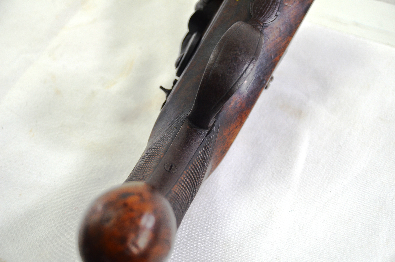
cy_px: 131
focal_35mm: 93
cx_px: 198
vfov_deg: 14.6
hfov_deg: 22.0
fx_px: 1018
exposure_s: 1/200
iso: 800
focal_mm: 62
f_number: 5
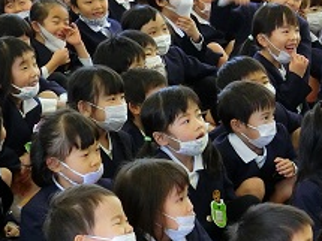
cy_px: 109
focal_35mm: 164
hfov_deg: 12.0
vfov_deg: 9.0
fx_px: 1525
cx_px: 280
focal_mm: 9.5
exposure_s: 1/50
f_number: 3.5
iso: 400
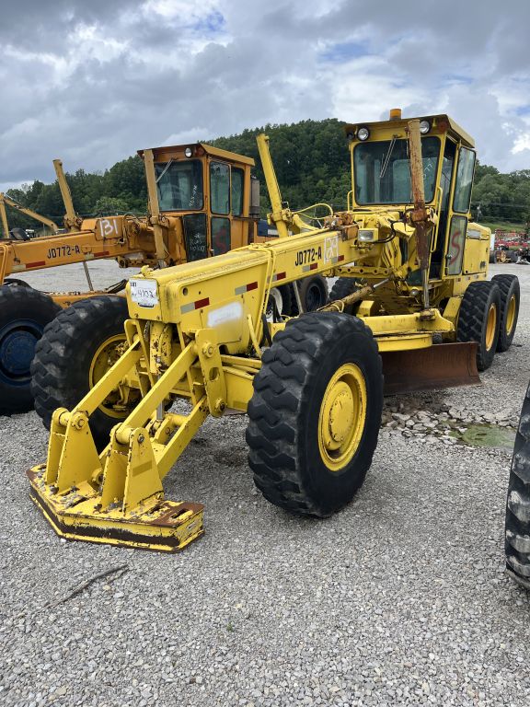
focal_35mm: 26
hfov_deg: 53.1
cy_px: 354
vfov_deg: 67.3
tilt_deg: -11.4
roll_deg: -0.6
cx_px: 265
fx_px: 531
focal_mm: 5.1
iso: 50
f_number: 1.6
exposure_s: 1/1623
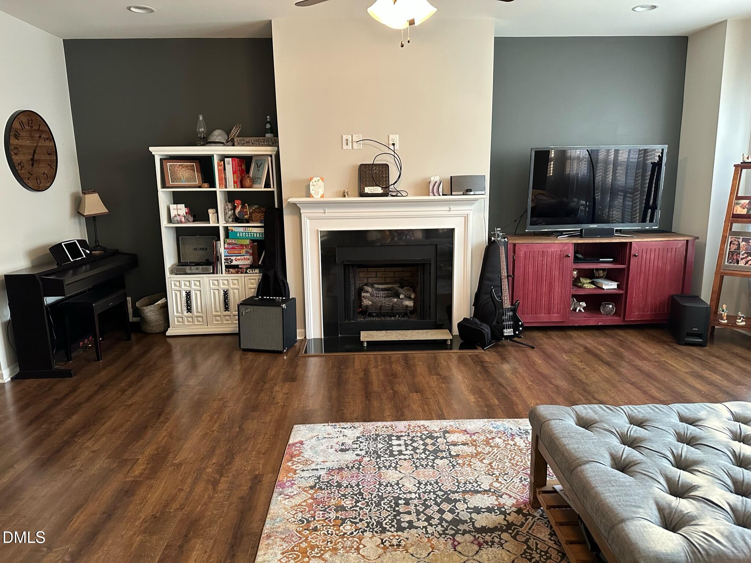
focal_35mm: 24
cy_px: 282
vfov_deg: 56.8
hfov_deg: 71.6
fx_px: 521
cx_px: 376
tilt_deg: -11.3
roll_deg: +0.9
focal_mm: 6.86
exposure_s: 1/60
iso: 500
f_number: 1.78
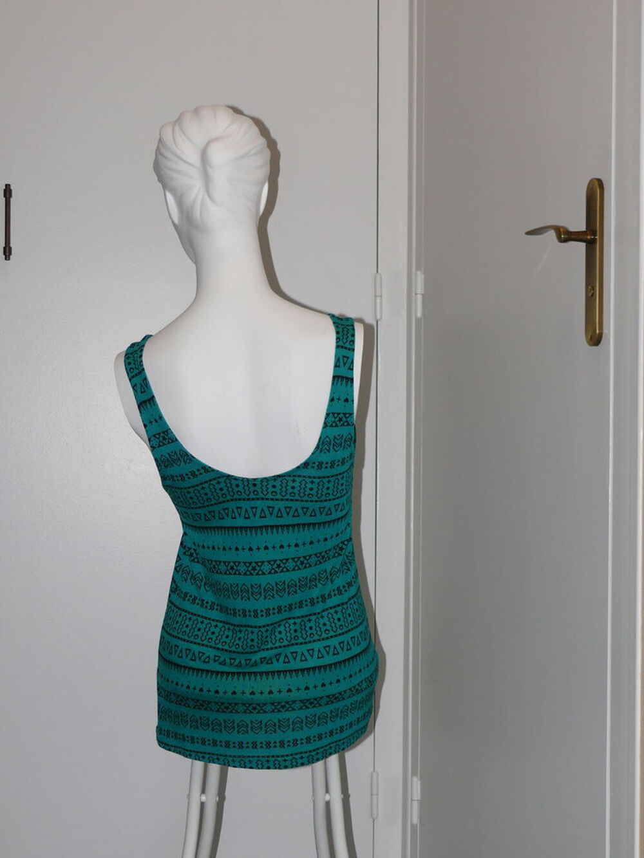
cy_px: 429
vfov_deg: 27.4
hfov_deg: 20.7
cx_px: 322
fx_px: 1761
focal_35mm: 71
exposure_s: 1/30
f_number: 3.2
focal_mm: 12.1
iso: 100
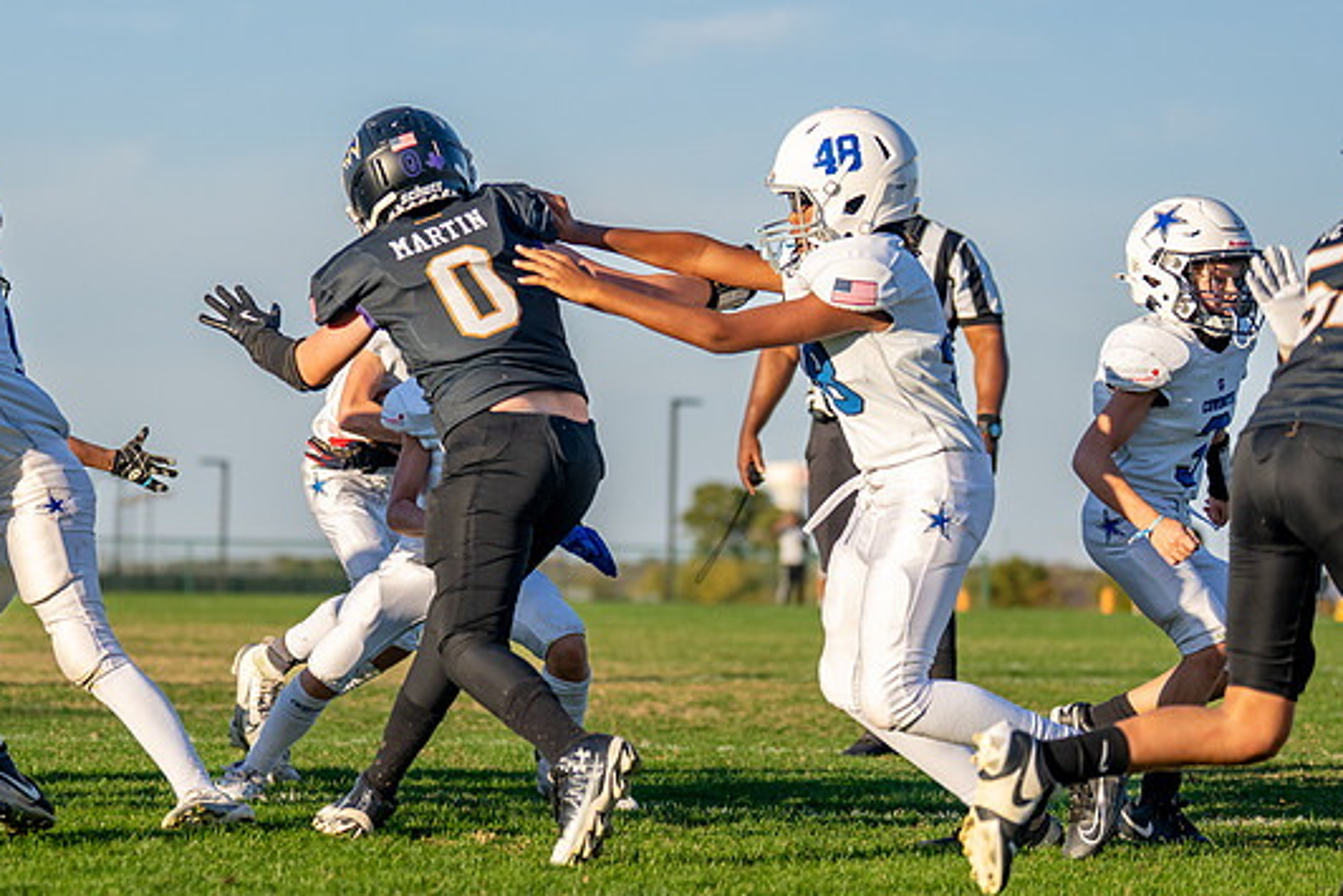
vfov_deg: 8.3
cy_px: 444
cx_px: 288
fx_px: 6194
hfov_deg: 12.3
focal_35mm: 166
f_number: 2.8
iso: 200
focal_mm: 93
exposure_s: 1/2500
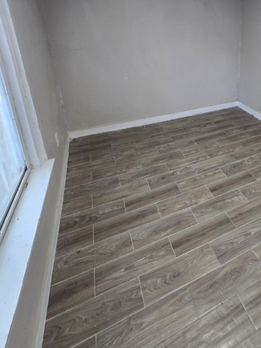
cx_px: 200
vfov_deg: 75.3
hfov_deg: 61.7
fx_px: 201
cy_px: 83
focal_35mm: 20
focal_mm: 2.2
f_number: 2.2
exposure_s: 1/60
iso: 200
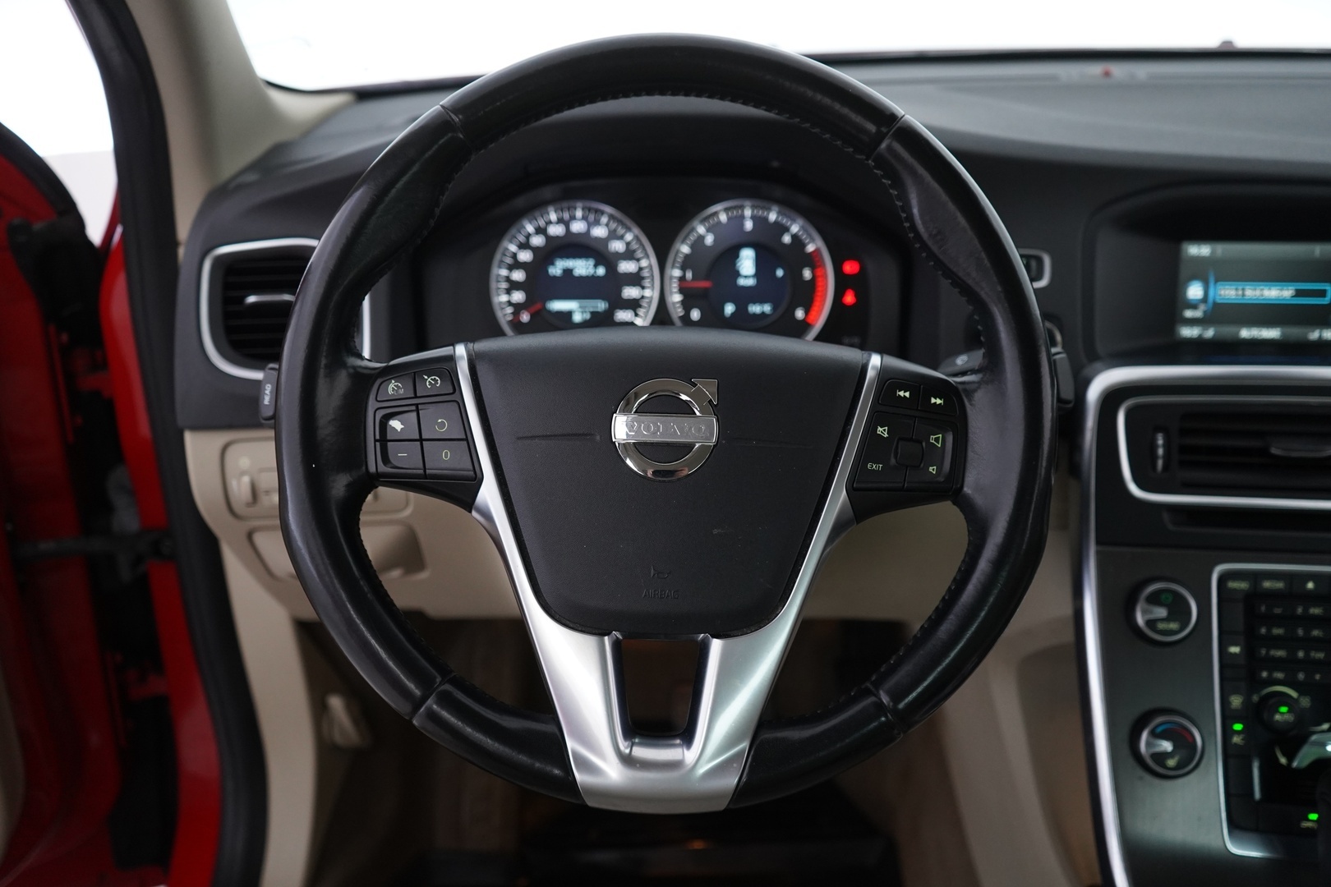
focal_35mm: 34
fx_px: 1257
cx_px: 666
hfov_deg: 55.8
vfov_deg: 38.9
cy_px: 444
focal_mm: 34
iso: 2500
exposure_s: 1/40
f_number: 4
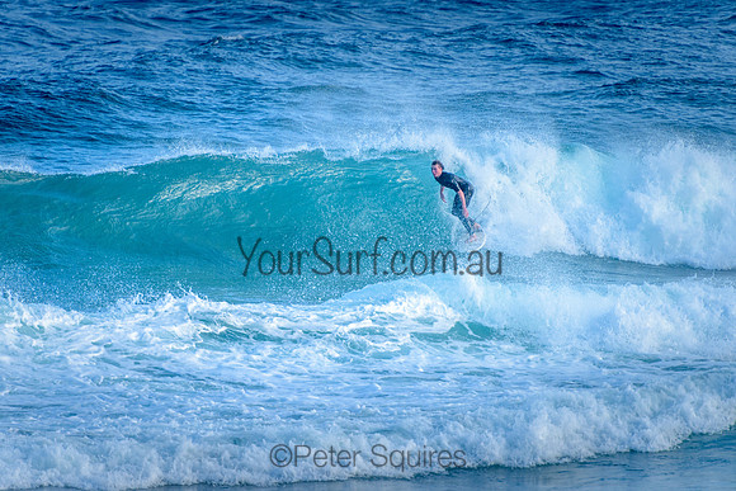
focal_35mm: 491
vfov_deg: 2.8
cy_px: 191
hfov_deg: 4.2
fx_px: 10032
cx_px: 370
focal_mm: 400
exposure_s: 1/1250
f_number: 5.6
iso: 450
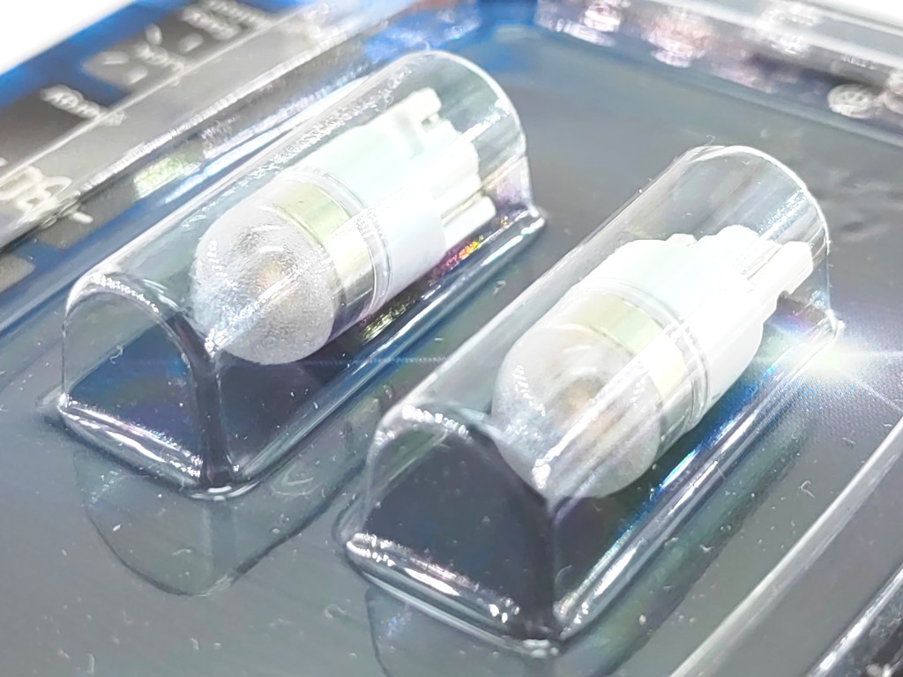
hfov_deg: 27.0
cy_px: 338
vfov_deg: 20.4
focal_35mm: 72
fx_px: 1878
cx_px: 452
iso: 50
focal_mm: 5.54
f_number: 1.8
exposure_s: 1/800
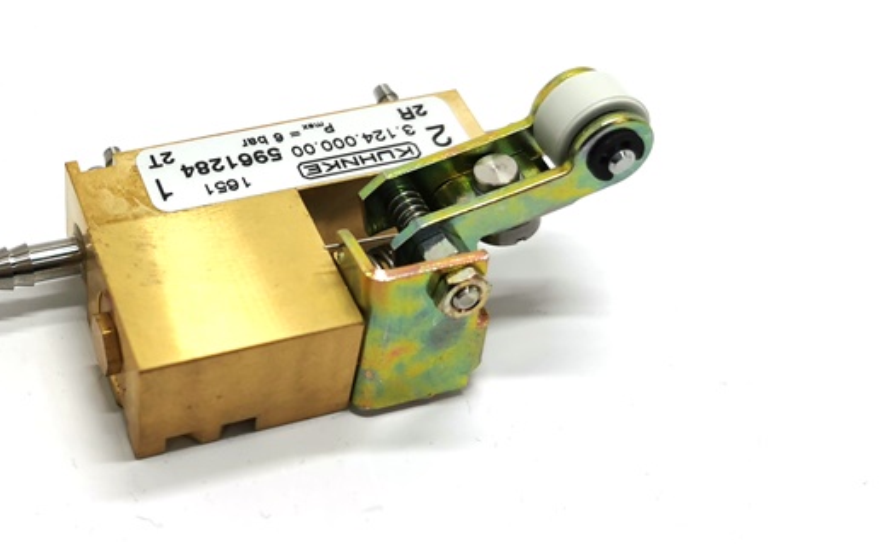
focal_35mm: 44
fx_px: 1062
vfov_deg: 29.2
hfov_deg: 44.2
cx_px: 252
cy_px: 251
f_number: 1.6
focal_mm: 5.56
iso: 50
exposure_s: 1/159
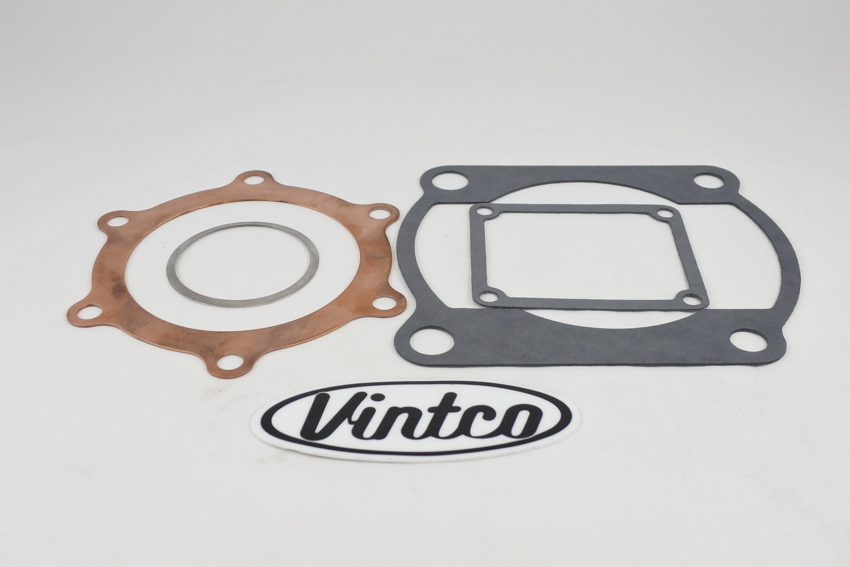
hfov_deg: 60.3
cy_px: 284
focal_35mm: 31
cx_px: 425
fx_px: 732
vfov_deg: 42.3
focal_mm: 11.6
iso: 400
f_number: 3.8
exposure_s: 1/200
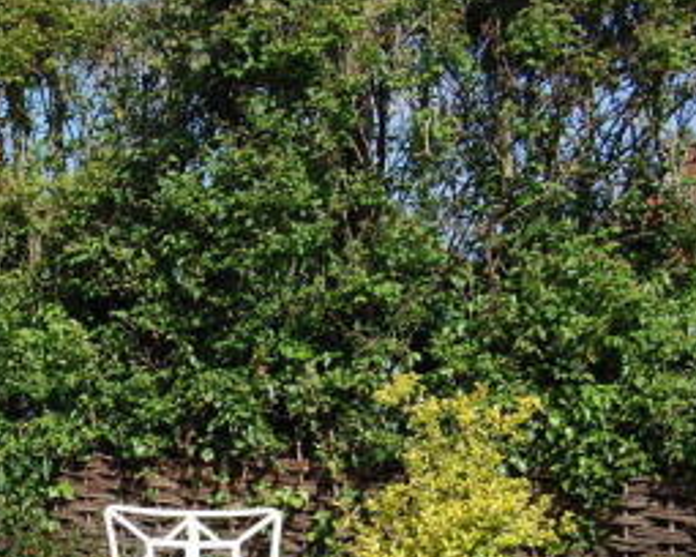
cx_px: 49
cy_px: 538
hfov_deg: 19.9
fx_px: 1936
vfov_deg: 16.1
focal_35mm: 94
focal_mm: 26
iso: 200
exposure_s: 1/320
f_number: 9
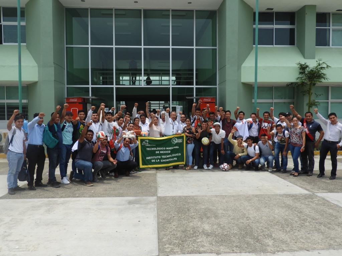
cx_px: 171
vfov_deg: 46.8
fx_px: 296
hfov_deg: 60.0
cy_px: 128
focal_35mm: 30
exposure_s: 1/1600
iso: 100
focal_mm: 5.4
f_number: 3.5
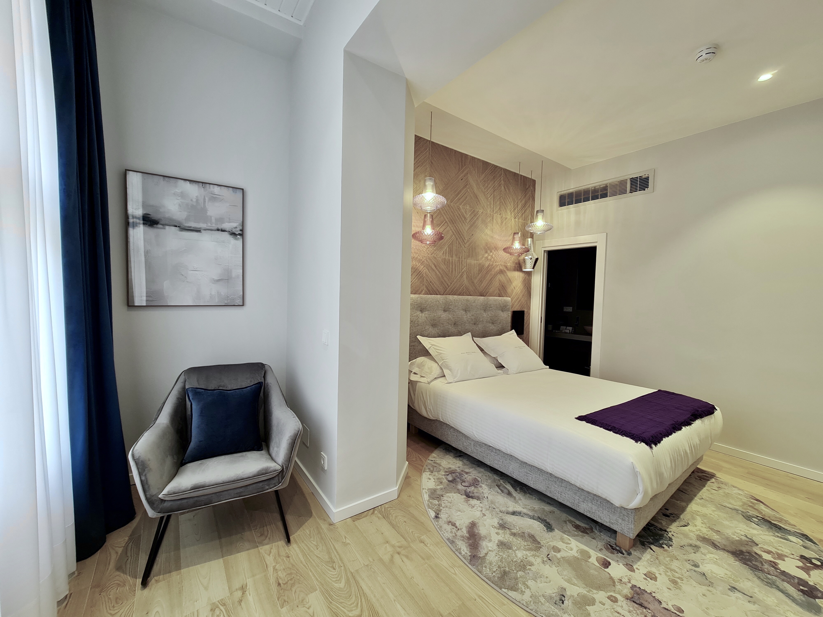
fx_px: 309
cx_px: 412
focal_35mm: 13
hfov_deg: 106.2
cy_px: 308
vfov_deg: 89.9
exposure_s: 1/50
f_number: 2.2
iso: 80
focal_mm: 2.2
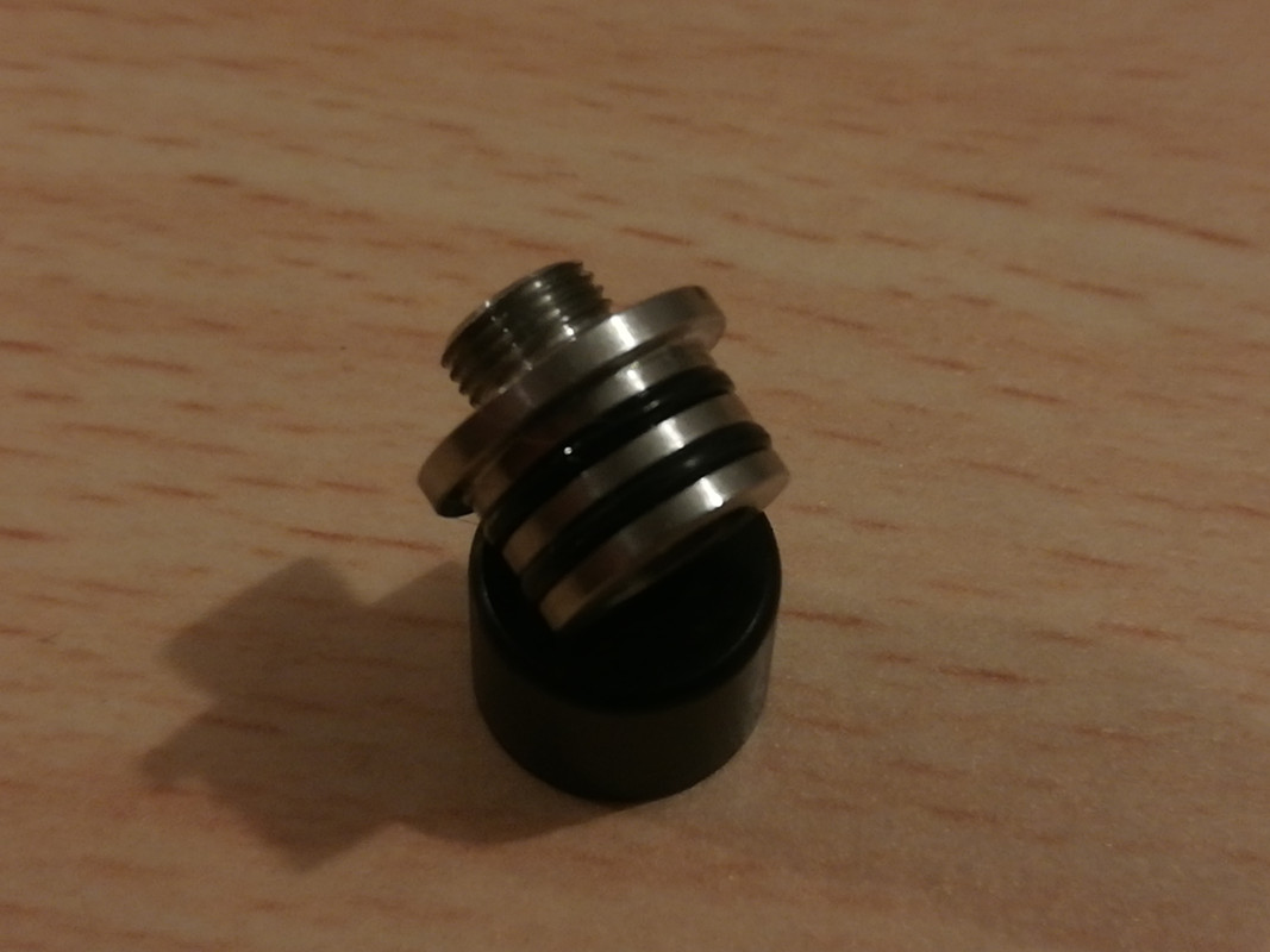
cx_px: 635
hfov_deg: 26.3
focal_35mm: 74
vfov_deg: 19.9
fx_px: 2715
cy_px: 476
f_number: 2.2
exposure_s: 1/20
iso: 500
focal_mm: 3.83
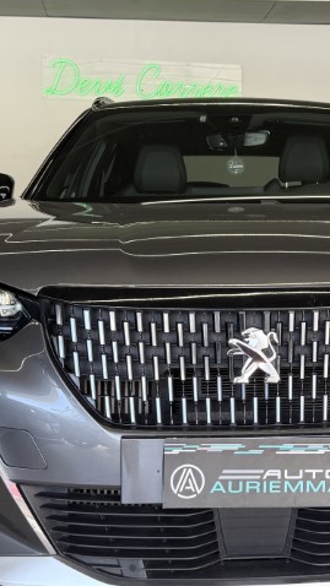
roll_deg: -0.7
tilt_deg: -4.3
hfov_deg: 21.1
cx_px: 285
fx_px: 871
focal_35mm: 56
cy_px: 281
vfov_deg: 37.2
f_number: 1.78
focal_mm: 6.76
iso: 100
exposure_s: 1/139
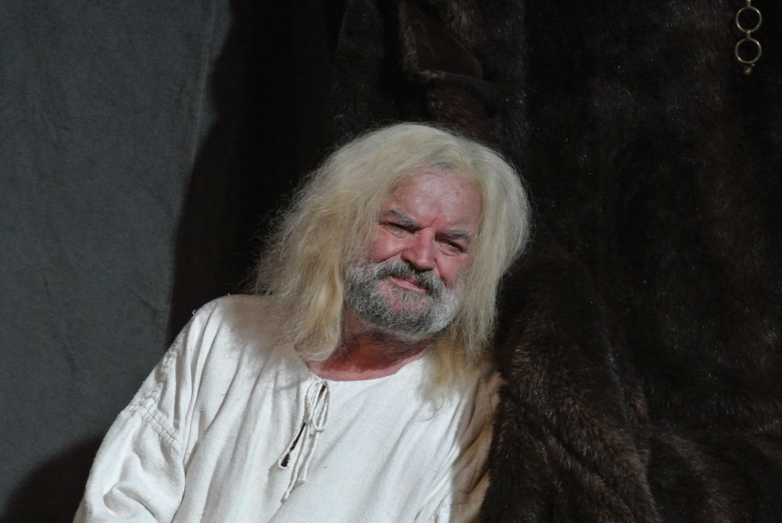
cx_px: 391
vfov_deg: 4.6
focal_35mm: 297
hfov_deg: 6.9
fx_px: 6459
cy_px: 262
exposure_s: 1/80
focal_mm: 110
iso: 2800
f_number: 5.6
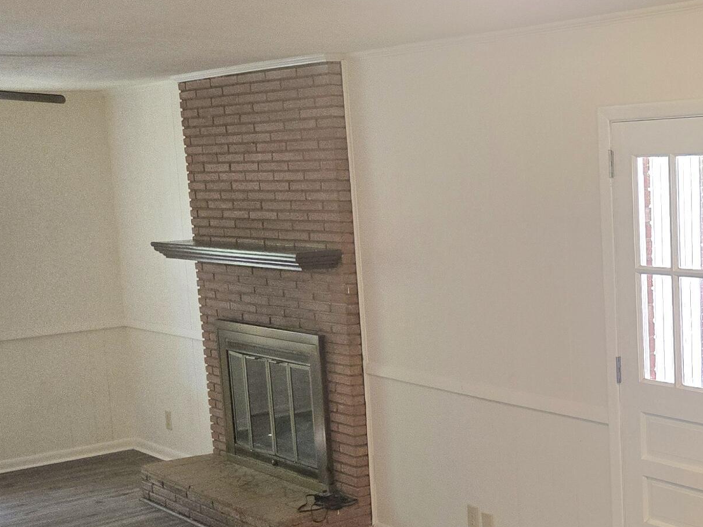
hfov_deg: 31.4
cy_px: 305
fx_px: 1157
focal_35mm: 57
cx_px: 691
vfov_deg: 25.6
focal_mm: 5.4
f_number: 1.8
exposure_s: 1/120
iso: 250
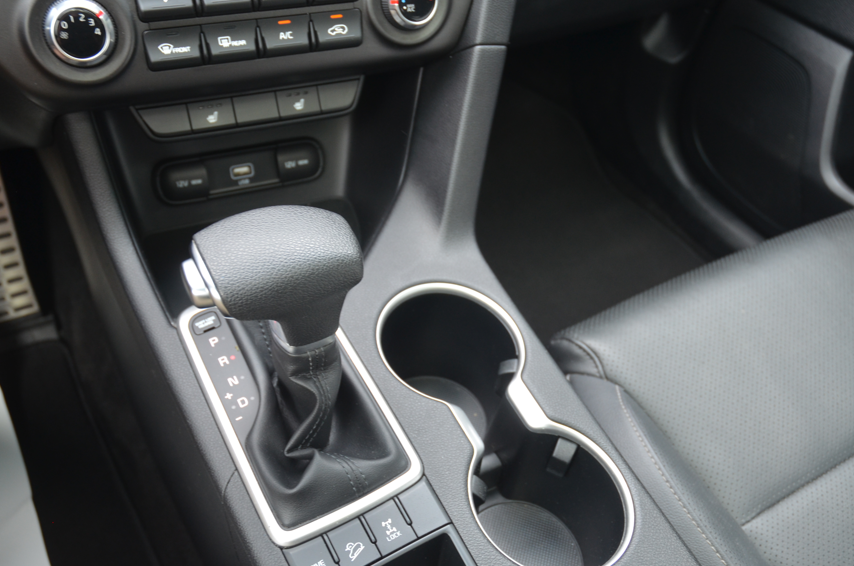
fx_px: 805
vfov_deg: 38.7
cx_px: 416
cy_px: 277
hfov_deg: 55.9
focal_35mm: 34
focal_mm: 22
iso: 400
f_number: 4.5
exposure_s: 1/80
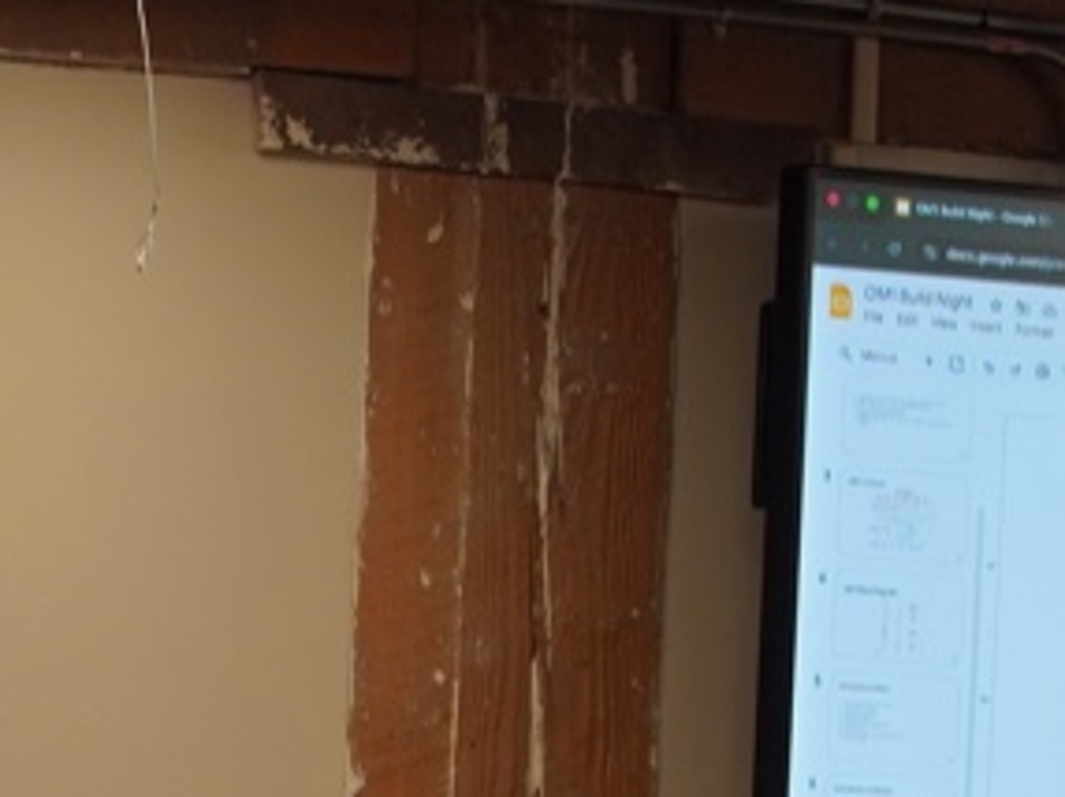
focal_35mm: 186
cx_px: -257
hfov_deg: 10.5
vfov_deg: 7.9
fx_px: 5708
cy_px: 991
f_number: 4
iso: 250
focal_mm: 23
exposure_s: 1/60
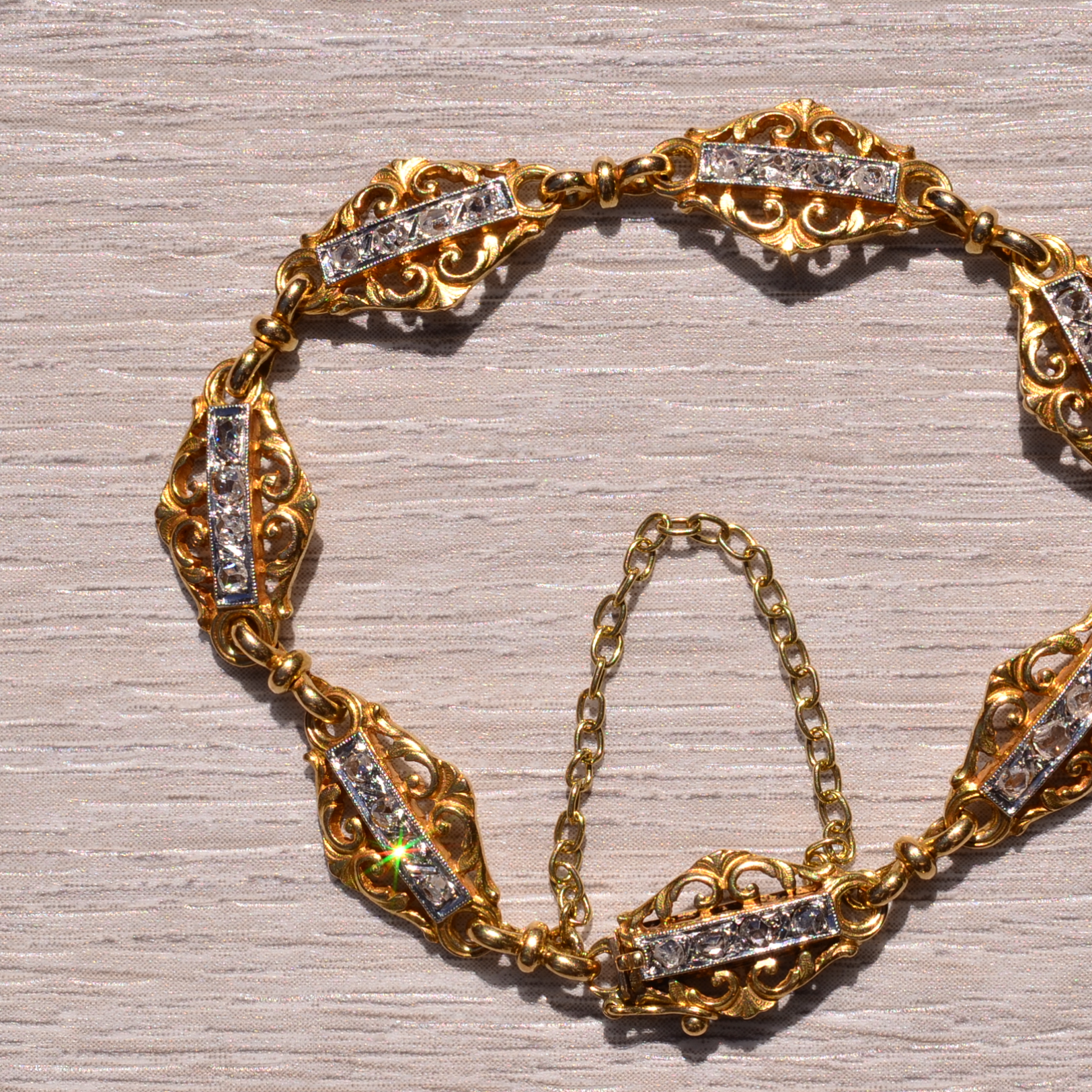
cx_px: 607
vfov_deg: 8.6
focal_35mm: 203
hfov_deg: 8.6
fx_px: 7232
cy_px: 545
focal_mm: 105
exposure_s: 1/125
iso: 100
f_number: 22
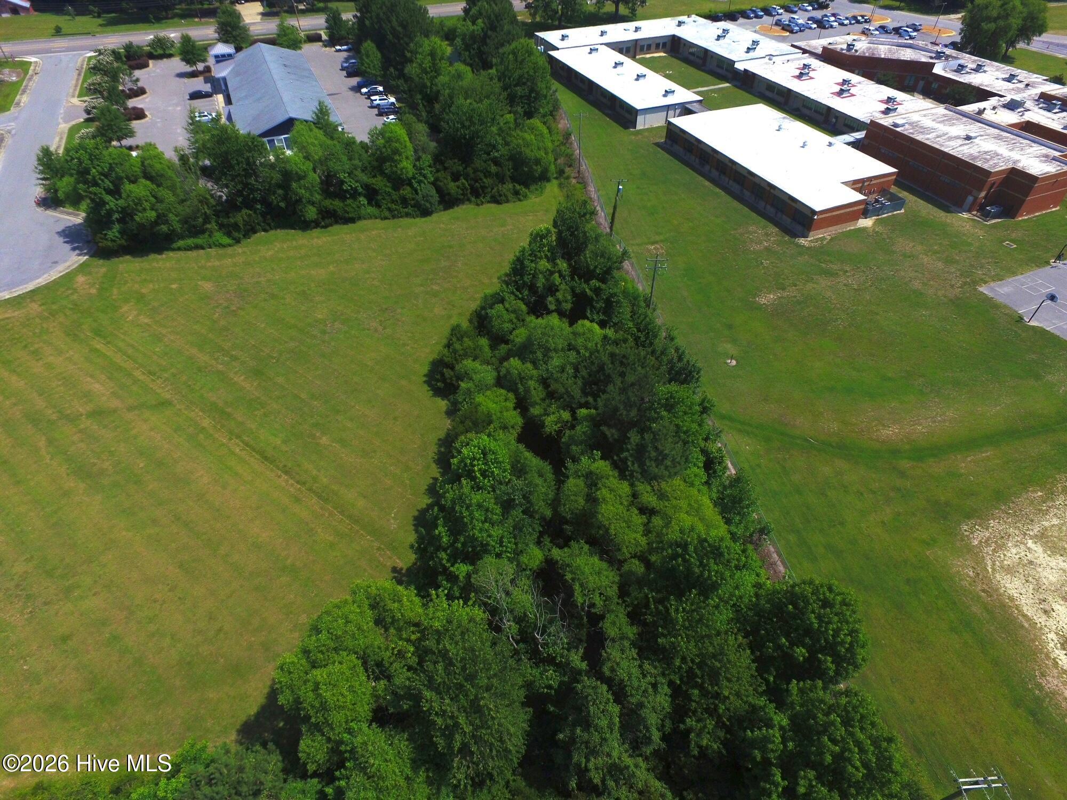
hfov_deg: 81.7
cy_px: 400
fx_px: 616
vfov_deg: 66.0
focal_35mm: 20
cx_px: 534
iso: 100
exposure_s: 1/3096
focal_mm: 3.61
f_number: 2.8
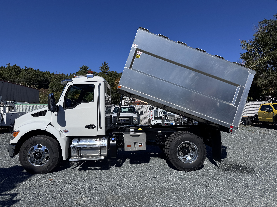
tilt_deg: +2.0
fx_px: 192
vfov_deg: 56.8
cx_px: 138
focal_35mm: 24
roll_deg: -0.3
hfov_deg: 71.6
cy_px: 104
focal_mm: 6.76
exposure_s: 1/7937
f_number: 1.78
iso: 80
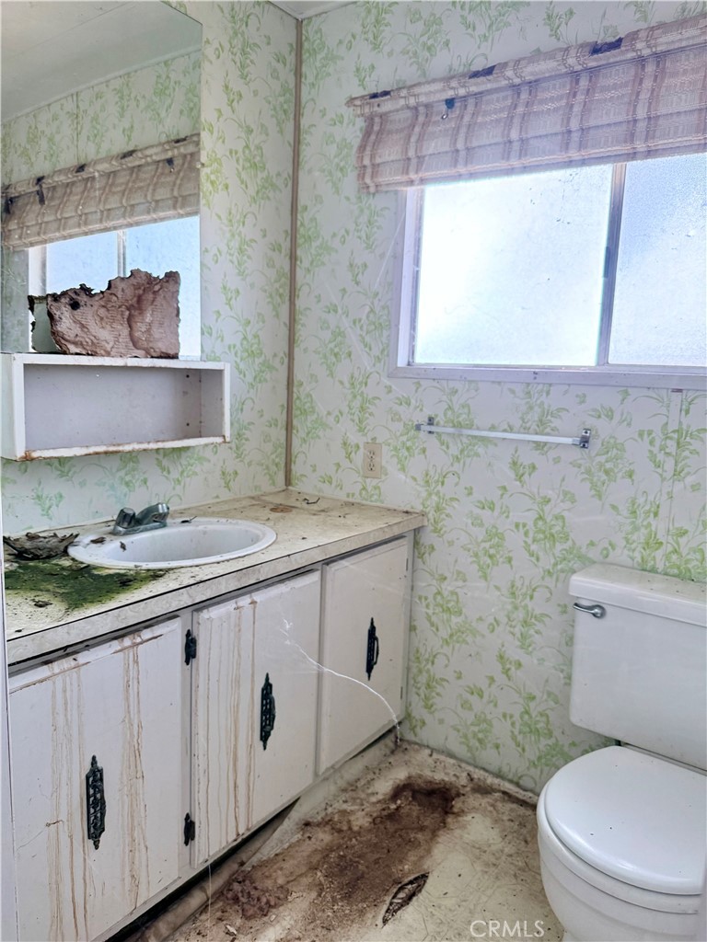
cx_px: 354
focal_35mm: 24
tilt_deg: -7.1
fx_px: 654
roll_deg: -1.9
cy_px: 471
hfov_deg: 56.8
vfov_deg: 71.6
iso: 200
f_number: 1.78
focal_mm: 6.76
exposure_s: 1/131
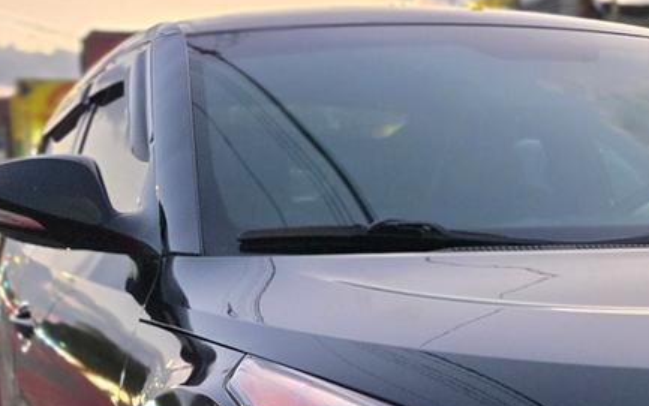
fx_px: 1274
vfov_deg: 15.7
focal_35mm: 72
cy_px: 712
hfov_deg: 28.6
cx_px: 288
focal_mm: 6.25
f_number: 1.7
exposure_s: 1/120
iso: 2000
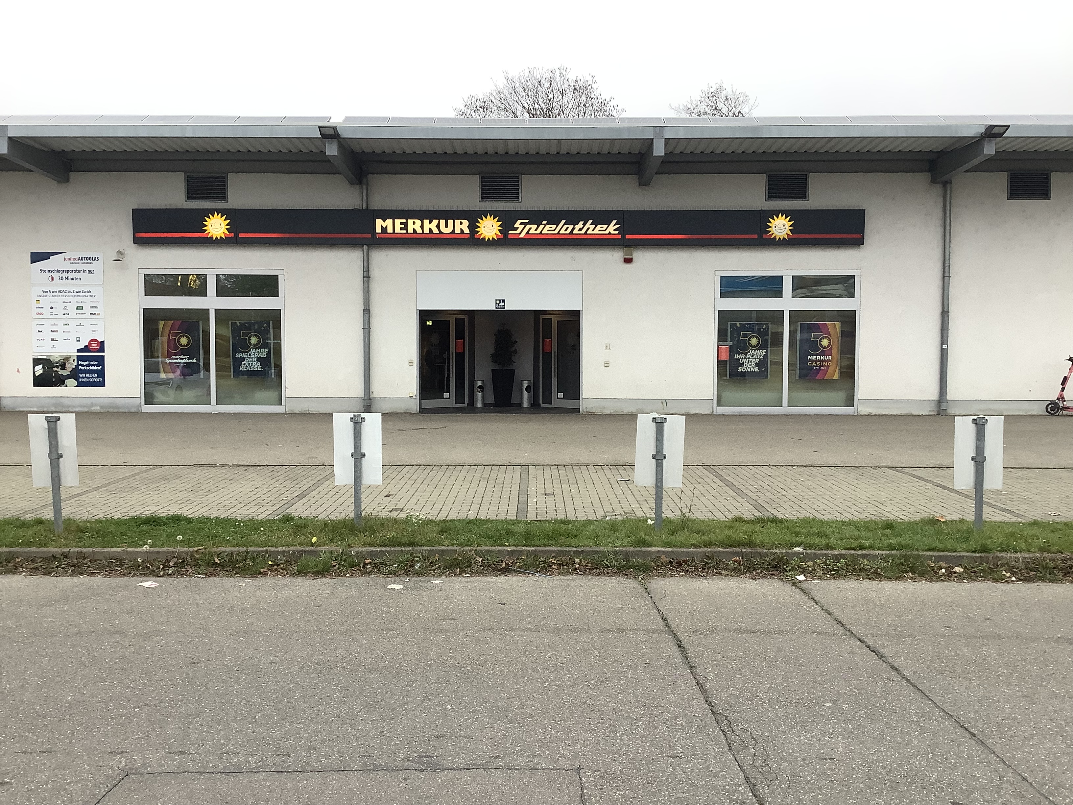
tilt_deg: -2.3
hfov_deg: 58.4
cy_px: 402
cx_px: 536
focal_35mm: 31
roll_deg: -0.9
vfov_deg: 45.4
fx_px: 961
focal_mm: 3.3
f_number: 2.4
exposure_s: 1/100
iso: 80
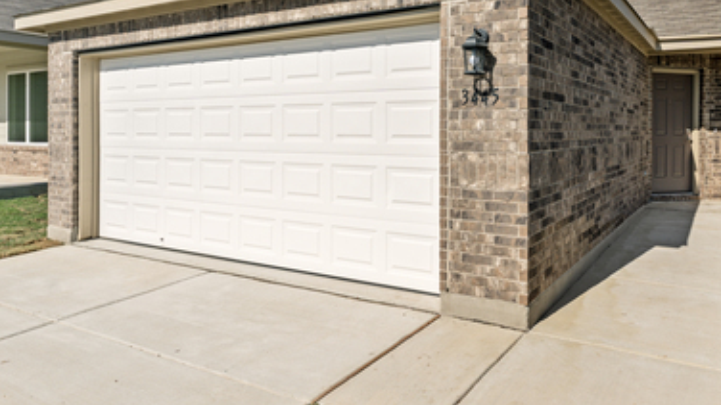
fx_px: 478
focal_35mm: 25
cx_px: 483
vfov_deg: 44.5
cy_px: 107
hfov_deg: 71.8
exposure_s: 1/200
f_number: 8
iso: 100
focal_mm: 14
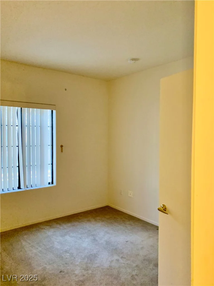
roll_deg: +0.1
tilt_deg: -2.2
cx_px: 107
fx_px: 214
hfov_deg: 53.1
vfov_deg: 67.3
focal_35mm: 26
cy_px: 143
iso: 500
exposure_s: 1/30
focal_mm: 4.25
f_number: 1.8
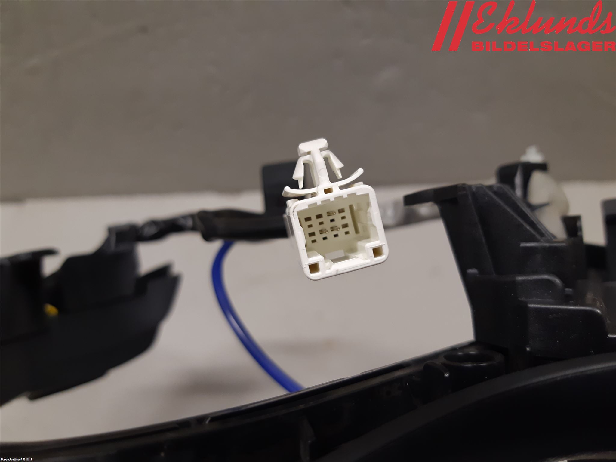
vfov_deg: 53.1
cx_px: 308
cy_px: 231
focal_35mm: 26
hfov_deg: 67.3
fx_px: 463
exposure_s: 1/60
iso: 125
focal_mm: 3.93
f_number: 1.7
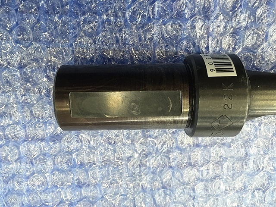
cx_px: 138
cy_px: 104
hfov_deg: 61.7
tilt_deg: -77.4
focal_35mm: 29
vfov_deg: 48.2
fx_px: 231
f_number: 2.2
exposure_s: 1/30
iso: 80
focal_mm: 4.15
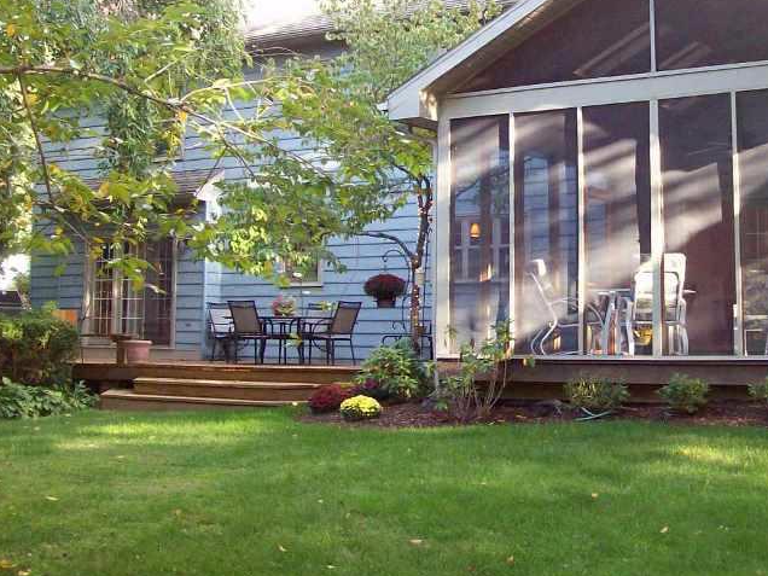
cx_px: 495
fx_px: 1287
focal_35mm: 58
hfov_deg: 33.0
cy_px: 185
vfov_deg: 25.1
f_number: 2.7
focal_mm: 6
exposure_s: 1/91.3
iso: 140
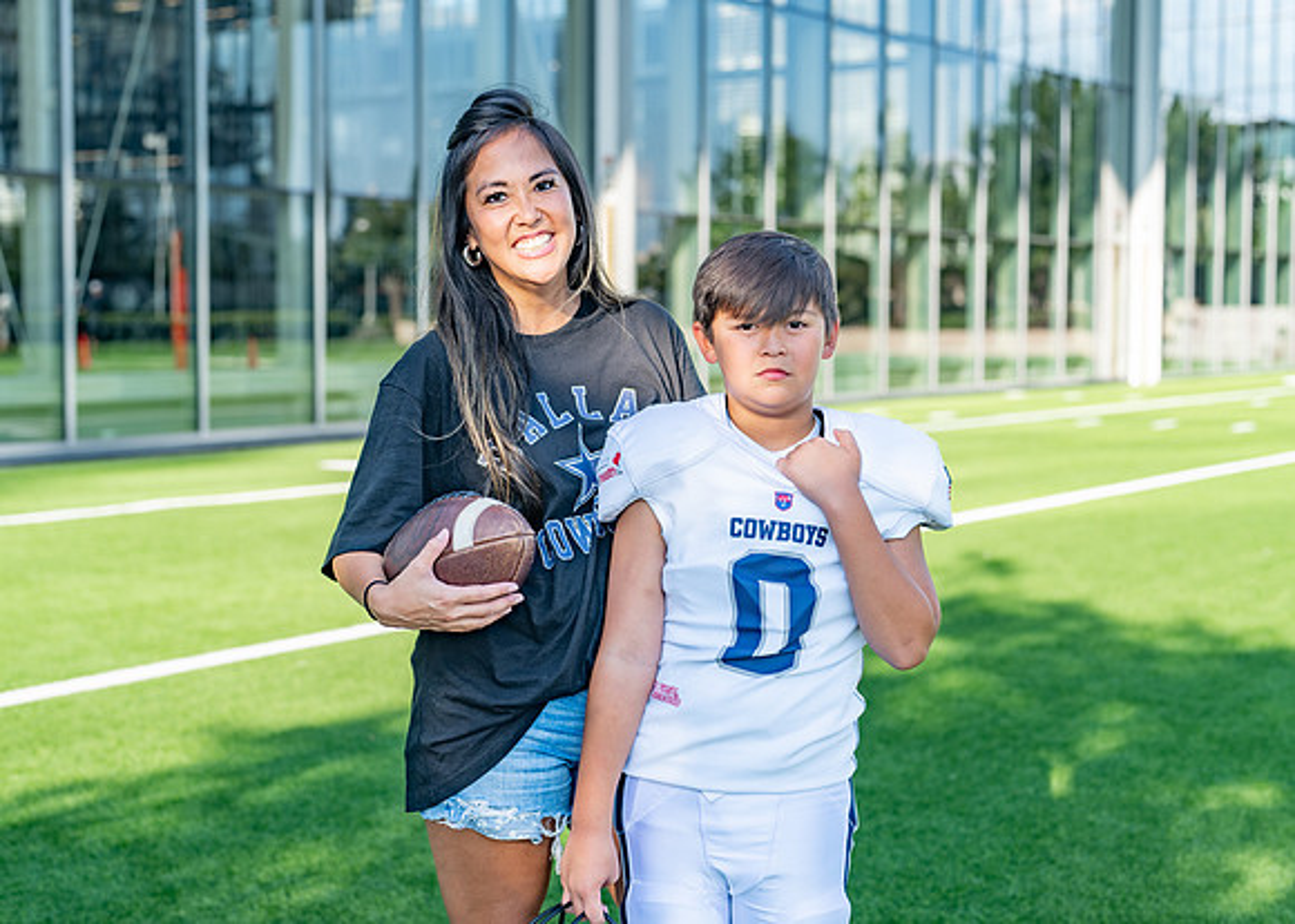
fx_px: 2094
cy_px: 423
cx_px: 609
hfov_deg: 34.4
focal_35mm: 57
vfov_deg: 24.9
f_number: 2.8
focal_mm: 50
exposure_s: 1/500
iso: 100
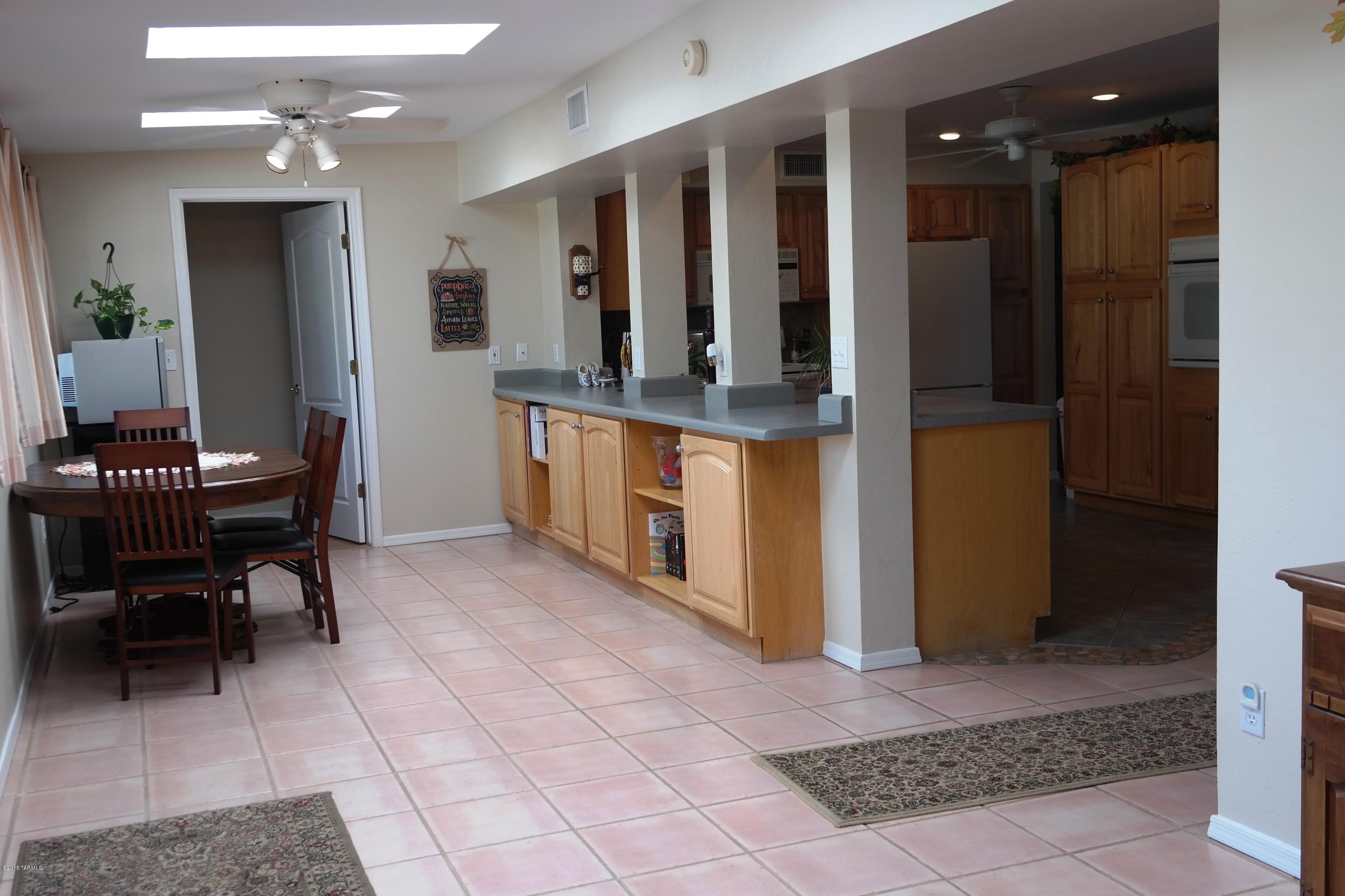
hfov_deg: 53.1
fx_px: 1345
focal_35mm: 36
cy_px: 448
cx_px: 672
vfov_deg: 36.9
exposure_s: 1/100
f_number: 3.5
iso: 200
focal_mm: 24
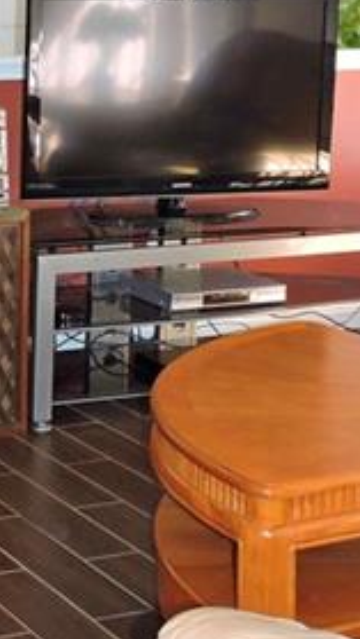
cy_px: 98
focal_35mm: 90
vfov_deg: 23.2
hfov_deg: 12.6
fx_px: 1527
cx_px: -209
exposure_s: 1/30
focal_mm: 5.4
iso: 280
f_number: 3.5
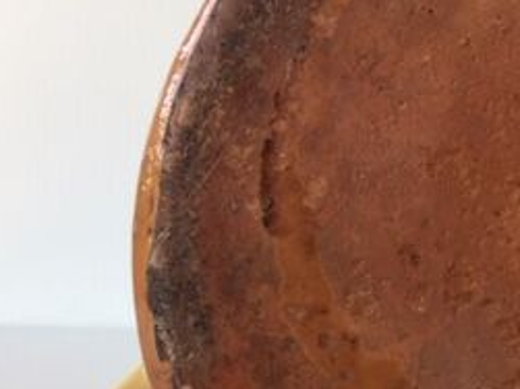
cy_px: 228
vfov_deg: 19.9
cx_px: 553
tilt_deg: -6.7
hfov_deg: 24.8
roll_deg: -2.3
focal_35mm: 74
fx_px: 1111
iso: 32
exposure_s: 1/100
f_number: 2.2
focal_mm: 4.15
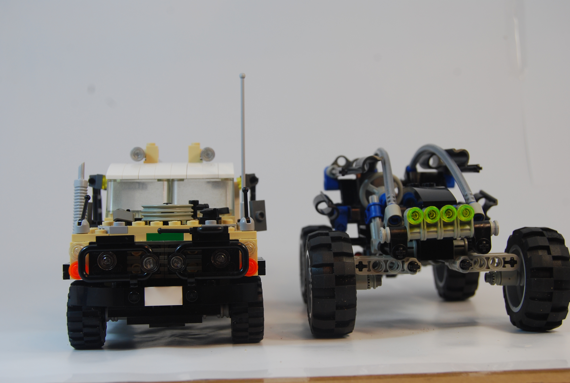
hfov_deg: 37.8
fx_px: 833
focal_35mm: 52
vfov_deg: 25.9
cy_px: 192
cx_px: 285
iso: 200
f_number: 8
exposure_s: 1/60
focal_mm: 35
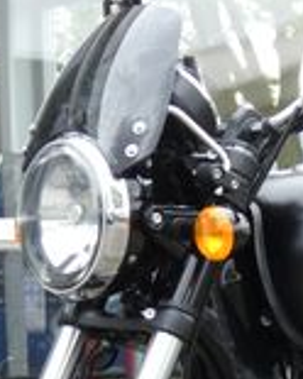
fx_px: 2163
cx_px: 354
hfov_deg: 7.9
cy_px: 479
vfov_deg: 9.8
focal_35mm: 193
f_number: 3.8
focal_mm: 8.6
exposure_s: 1/100
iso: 80
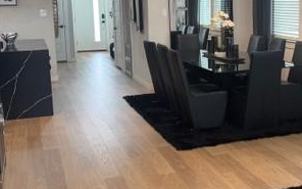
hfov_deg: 36.3
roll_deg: +0.7
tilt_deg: -8.4
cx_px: 215
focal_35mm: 55
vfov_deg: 23.4
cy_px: 60
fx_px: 453
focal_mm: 6.76
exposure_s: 1/120
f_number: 1.78
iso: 200
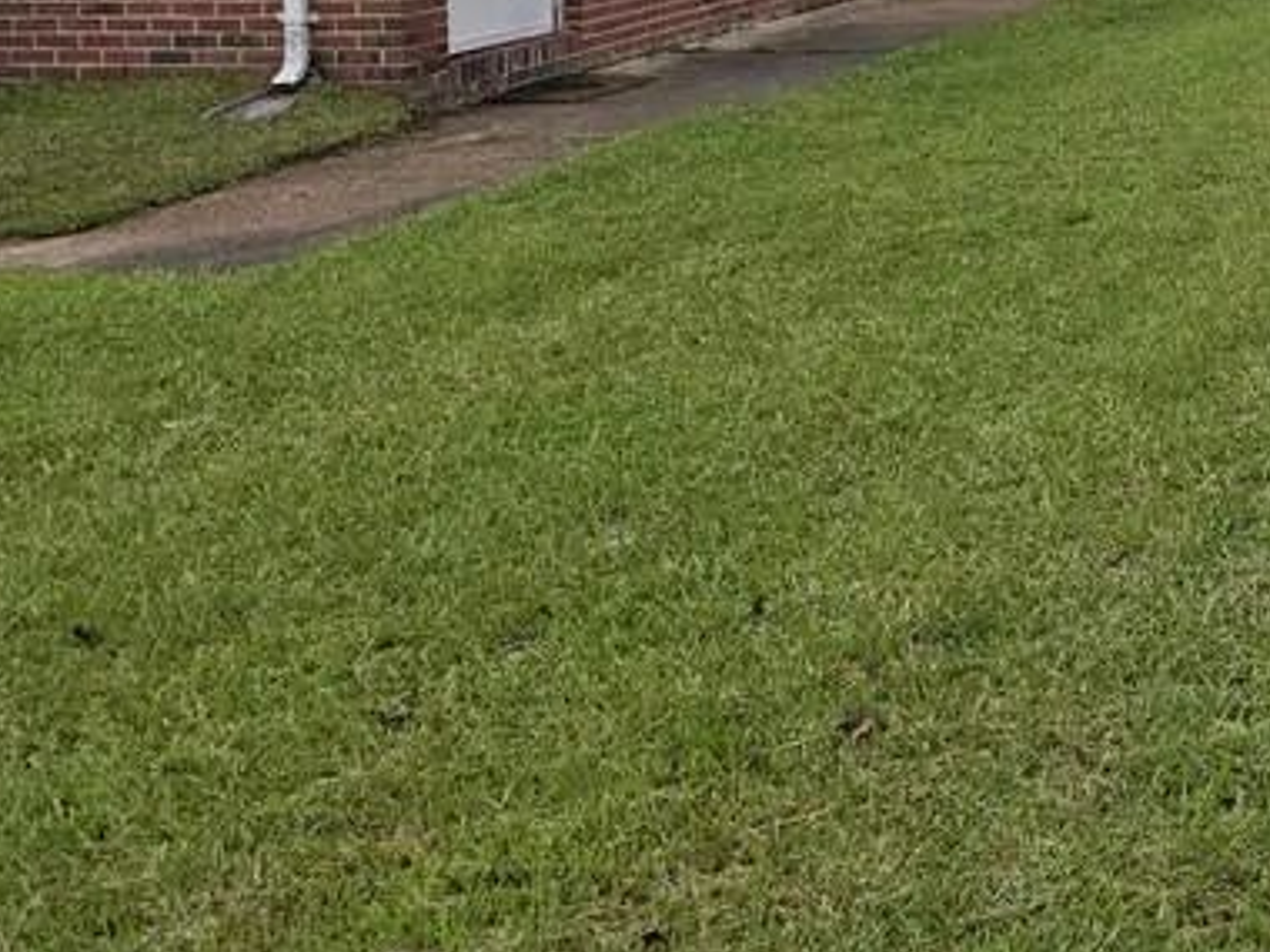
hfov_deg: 27.6
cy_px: -217
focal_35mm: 62
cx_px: 1497
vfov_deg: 21.8
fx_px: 2275
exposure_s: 1/447
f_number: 1.7
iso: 12
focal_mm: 6.3
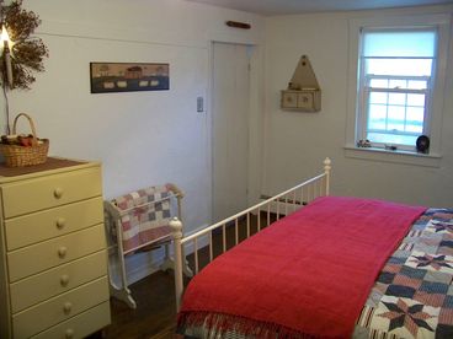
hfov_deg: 55.4
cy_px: 170
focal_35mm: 33
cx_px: 226
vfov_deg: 42.9
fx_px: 432
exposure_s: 1/30
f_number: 2.8
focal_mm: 5.85
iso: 320
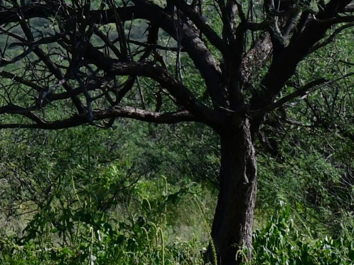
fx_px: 3538
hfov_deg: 5.6
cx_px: -372
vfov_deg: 4.3
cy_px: -149
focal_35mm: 346
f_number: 13
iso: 800
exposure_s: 1/1250
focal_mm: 46
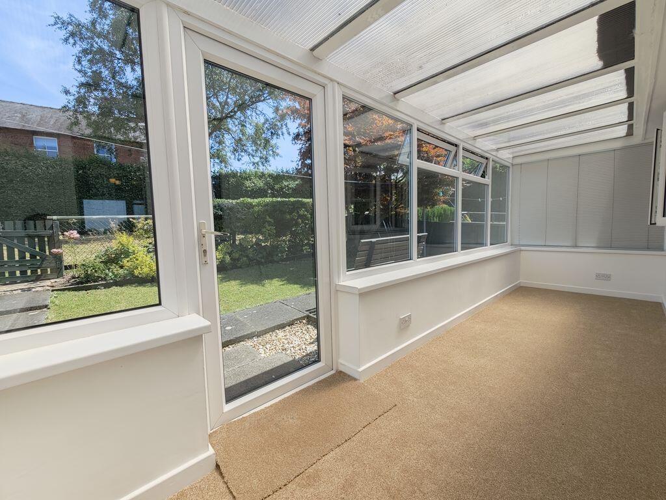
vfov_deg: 94.5
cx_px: 333
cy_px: 250
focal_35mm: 12
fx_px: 231
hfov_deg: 110.5
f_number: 1.8
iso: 50
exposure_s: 1/665
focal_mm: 2.03
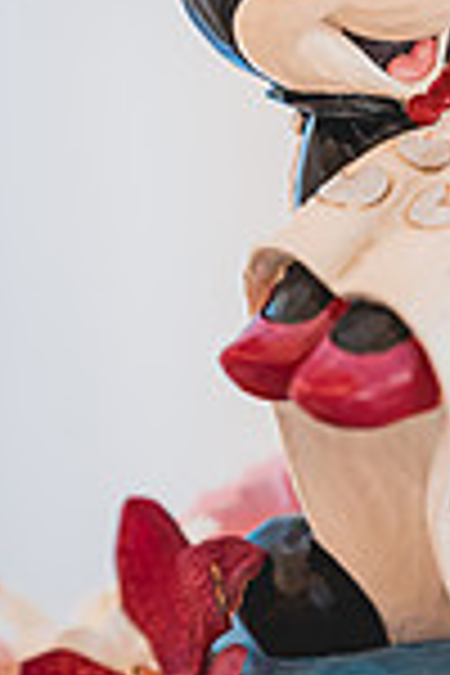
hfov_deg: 9.1
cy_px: 261
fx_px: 2812
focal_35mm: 150
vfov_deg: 13.7
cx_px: 486
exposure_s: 1/160
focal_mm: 50
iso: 1250
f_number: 2.5
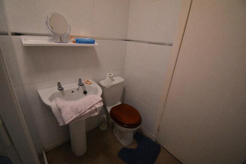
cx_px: 123
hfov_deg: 100.4
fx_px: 103
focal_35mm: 15
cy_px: 82
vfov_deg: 77.4
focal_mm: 10
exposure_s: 1/125
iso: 1800
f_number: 4.5
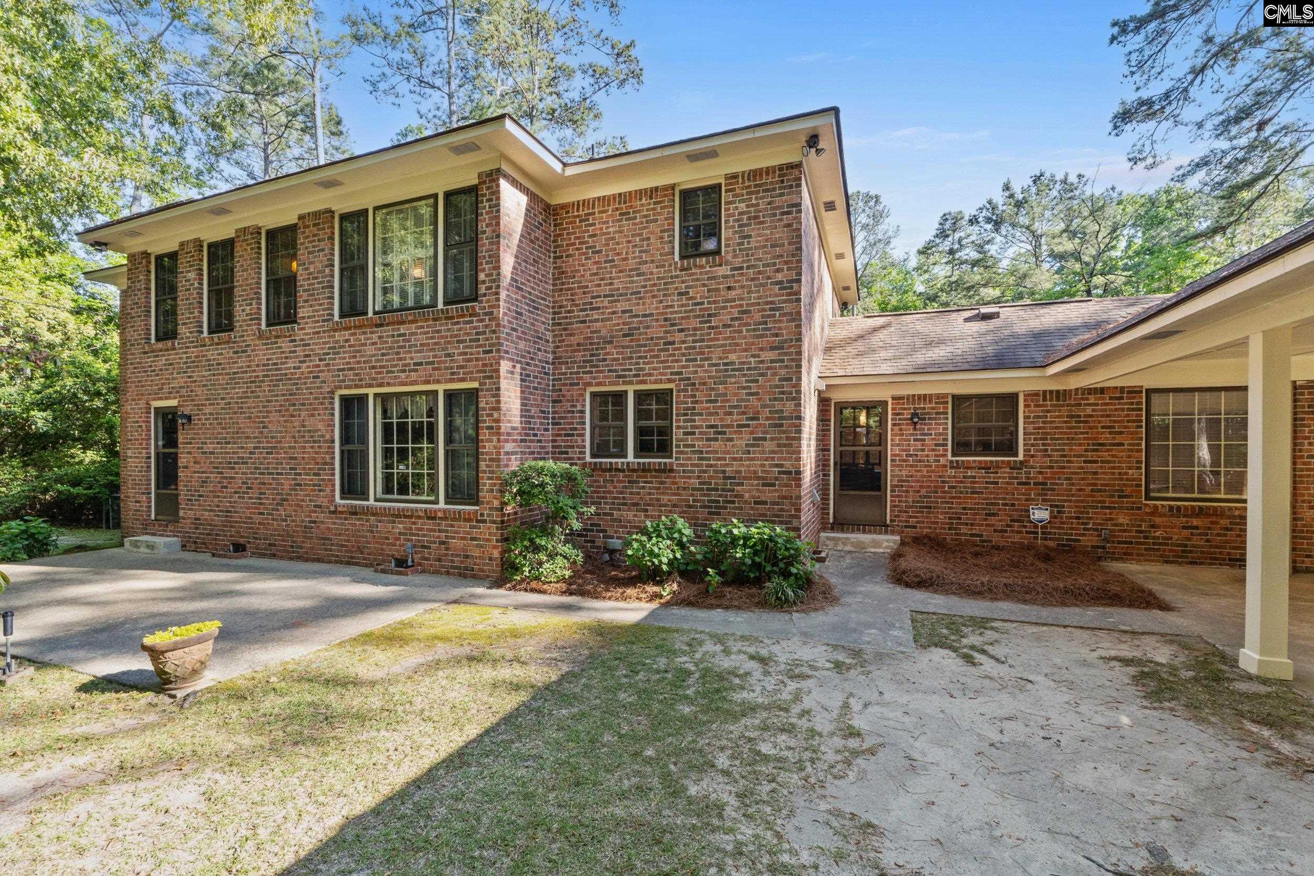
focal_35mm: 15
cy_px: 438
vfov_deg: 77.3
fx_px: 547
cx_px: 657
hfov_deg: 100.4
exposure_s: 1/60
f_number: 8
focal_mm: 10
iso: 250
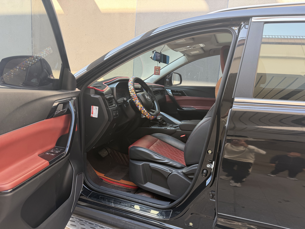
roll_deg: -4.5
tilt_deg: -10.7
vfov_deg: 56.8
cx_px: 152
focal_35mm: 24
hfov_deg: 71.6
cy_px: 114
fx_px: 211
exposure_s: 1/199
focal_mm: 6.76
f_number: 1.78
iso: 80
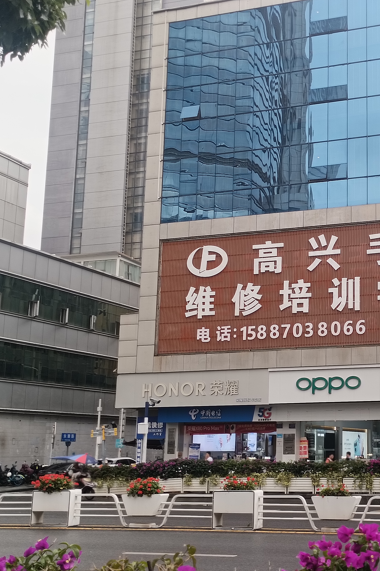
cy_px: 287
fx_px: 839
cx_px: 373
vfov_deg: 37.5
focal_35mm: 53
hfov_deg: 24.4
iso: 103
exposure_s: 1/100
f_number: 1.8
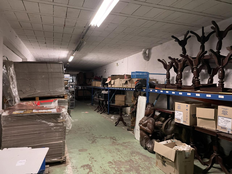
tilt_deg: +0.2
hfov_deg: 67.3
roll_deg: +0.5
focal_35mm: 26
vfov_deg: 53.1
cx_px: 116
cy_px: 87
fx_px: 174
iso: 500
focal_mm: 4.2
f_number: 1.6
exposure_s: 1/25
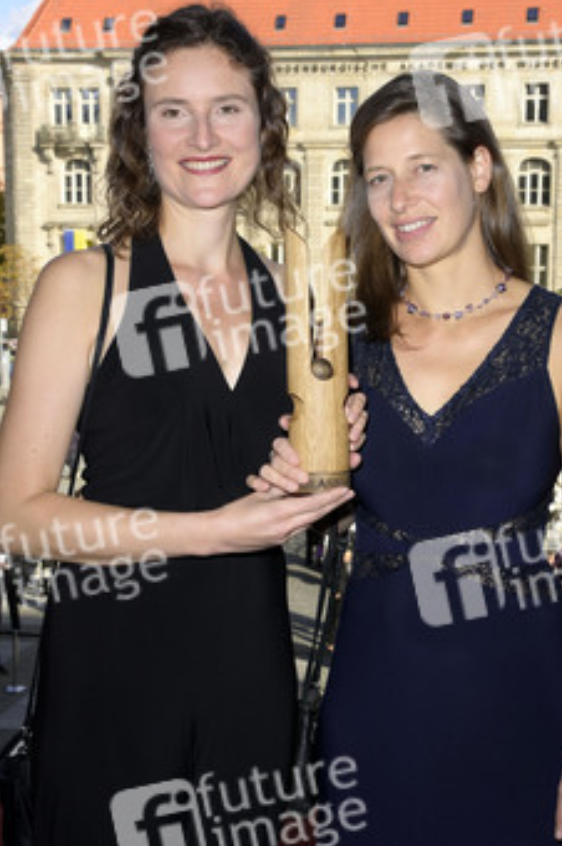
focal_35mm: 53
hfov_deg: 25.5
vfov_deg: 37.5
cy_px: 443
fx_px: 1244
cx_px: 311
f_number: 10
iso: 320
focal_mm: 45
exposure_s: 1/250
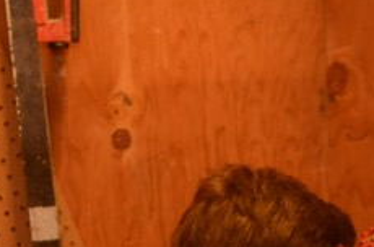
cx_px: 354
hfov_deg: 9.8
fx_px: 2165
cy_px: 338
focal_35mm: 209
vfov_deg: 6.5
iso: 800
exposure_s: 1/200
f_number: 1.4
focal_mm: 50
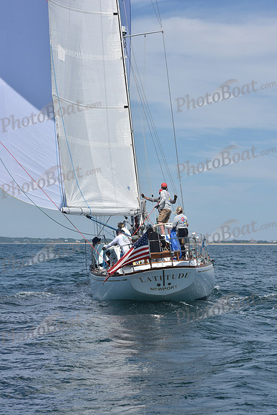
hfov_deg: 14.4
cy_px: 208
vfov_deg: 21.5
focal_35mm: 95
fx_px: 1096
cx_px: 138
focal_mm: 95
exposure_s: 1/800
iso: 250
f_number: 11
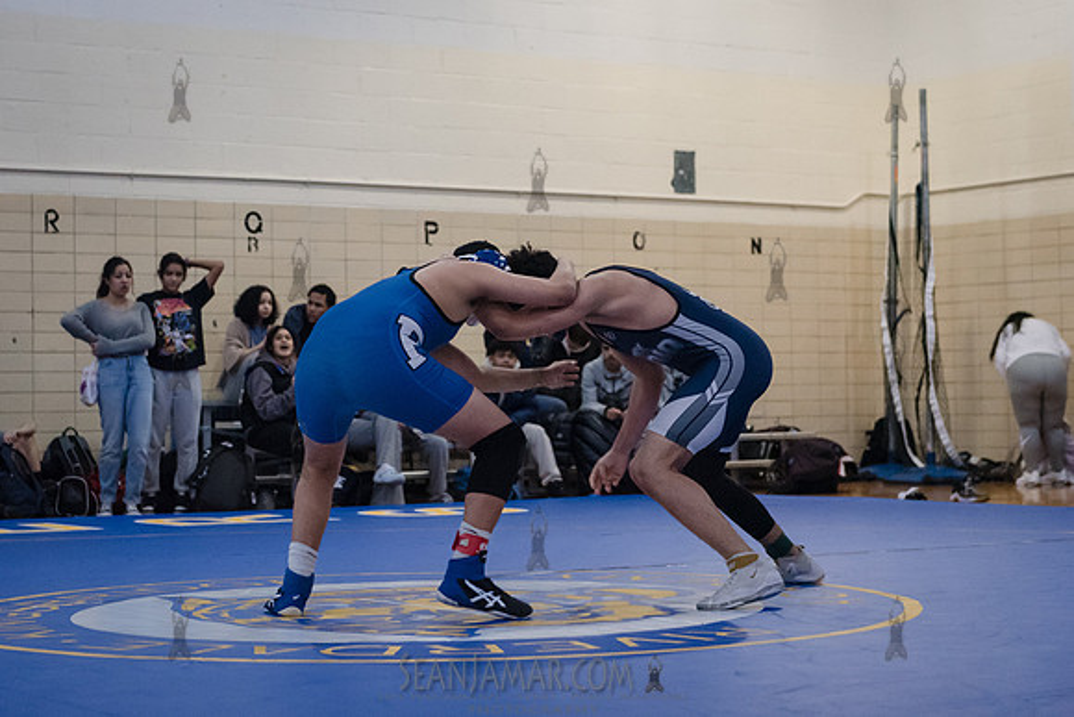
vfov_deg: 18.4
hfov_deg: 27.4
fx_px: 2206
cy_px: 300
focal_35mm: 74
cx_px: 499
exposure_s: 1/400
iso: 6400
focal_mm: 62
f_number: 3.2
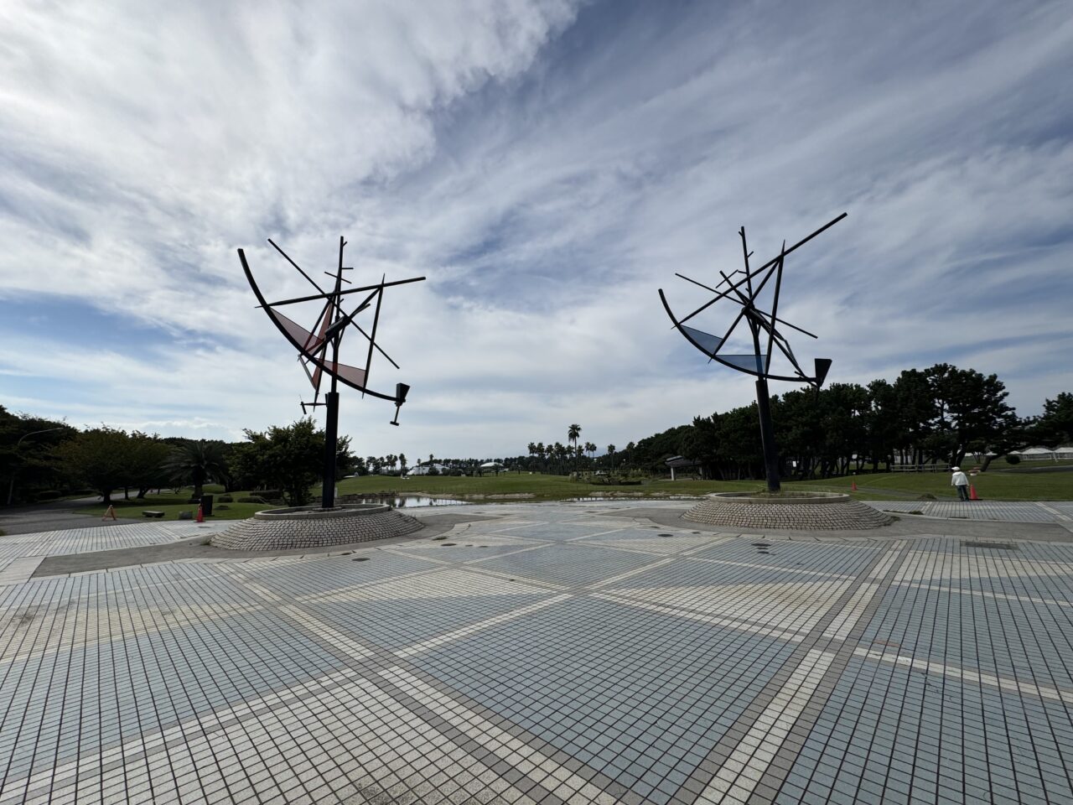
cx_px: 536
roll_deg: -0.4
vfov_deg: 85.7
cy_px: 402
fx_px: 434
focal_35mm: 14
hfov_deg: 102.1
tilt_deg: +14.4
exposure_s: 1/4132
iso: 40
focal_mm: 2.22
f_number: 2.2
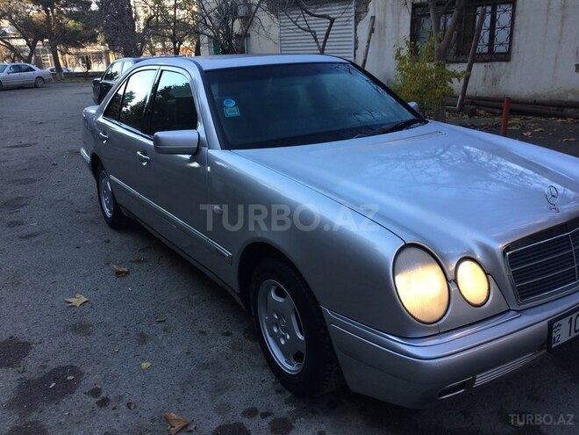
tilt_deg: -18.3
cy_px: 218
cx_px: 290
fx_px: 485
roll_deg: +1.0
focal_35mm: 29
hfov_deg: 61.7
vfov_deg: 48.2
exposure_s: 1/211
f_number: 2.2
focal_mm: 4.15
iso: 32
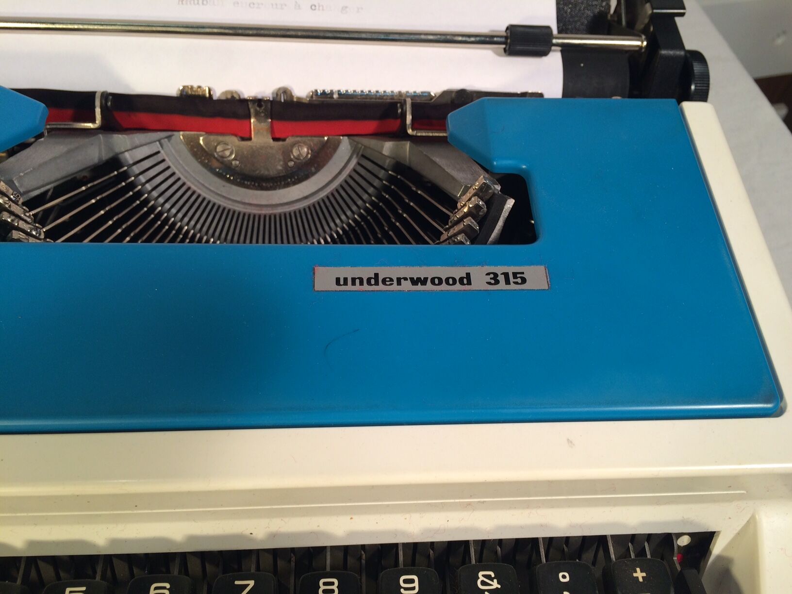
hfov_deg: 61.7
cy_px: 297
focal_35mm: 29
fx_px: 664
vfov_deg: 48.2
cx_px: 396
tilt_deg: -59.5
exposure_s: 1/33
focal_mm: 4.15
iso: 40
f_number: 2.2
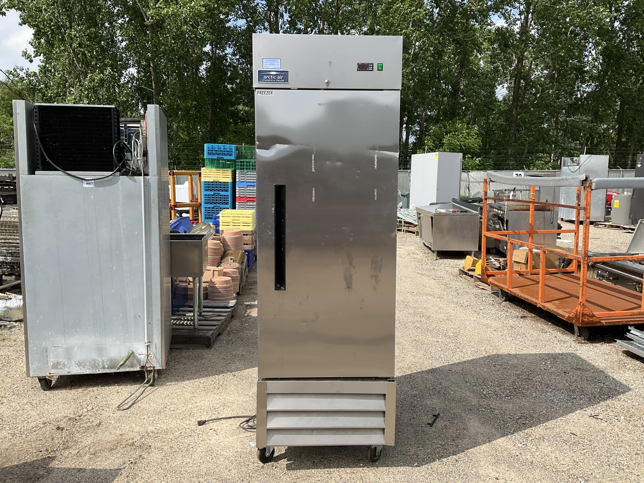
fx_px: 540
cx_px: 322
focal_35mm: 29
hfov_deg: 61.7
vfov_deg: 48.2
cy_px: 242
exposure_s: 1/2227
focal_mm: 3
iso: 25
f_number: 1.8
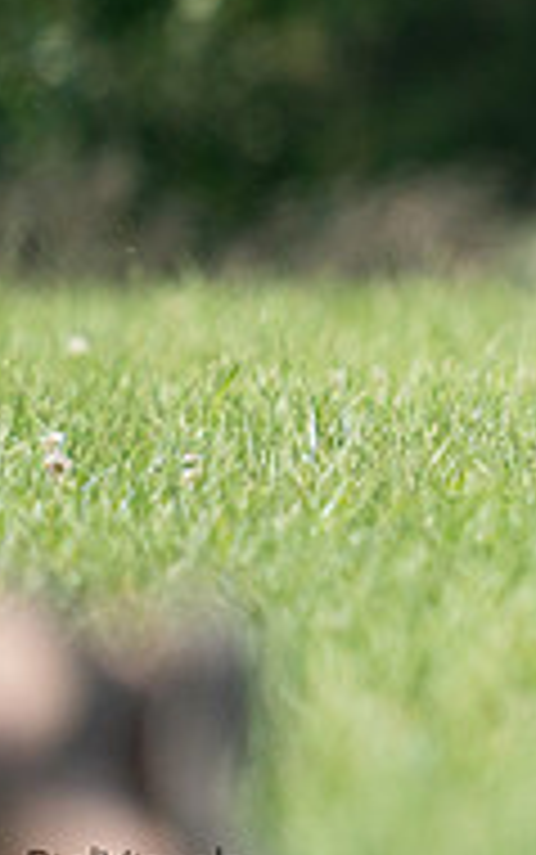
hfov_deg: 0.7
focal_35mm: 1868
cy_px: 79
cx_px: 1270
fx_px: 43594
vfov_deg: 1.1
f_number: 6.3
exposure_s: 1/4000
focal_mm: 600
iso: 2000
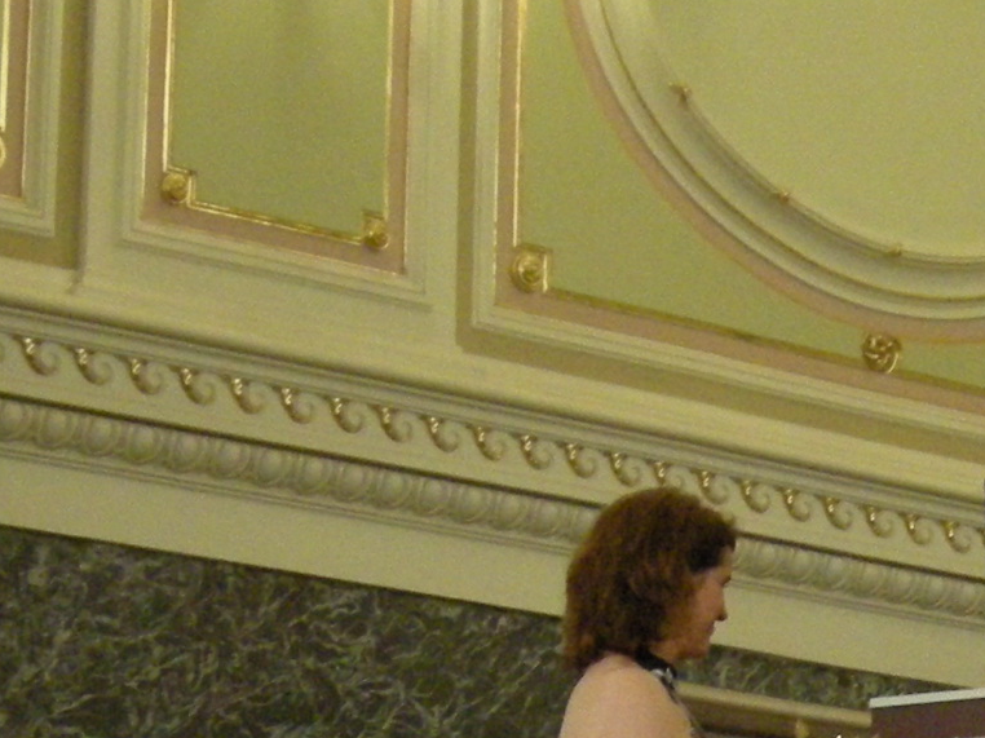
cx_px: 981
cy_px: 801
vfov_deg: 9.8
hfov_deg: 13.0
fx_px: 4267
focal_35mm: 150
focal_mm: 7.5
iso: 400
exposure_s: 1/42.3
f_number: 2.7
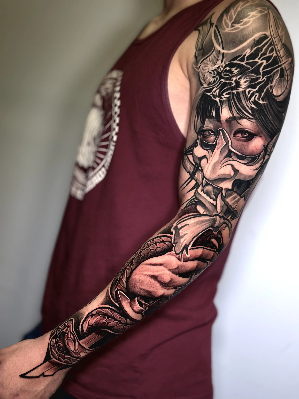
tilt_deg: -7.3
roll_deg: -12.6
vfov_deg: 39.7
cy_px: 200
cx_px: 150
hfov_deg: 30.3
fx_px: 553
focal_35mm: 48
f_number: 1.78
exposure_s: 1/60
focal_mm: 6.86
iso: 160
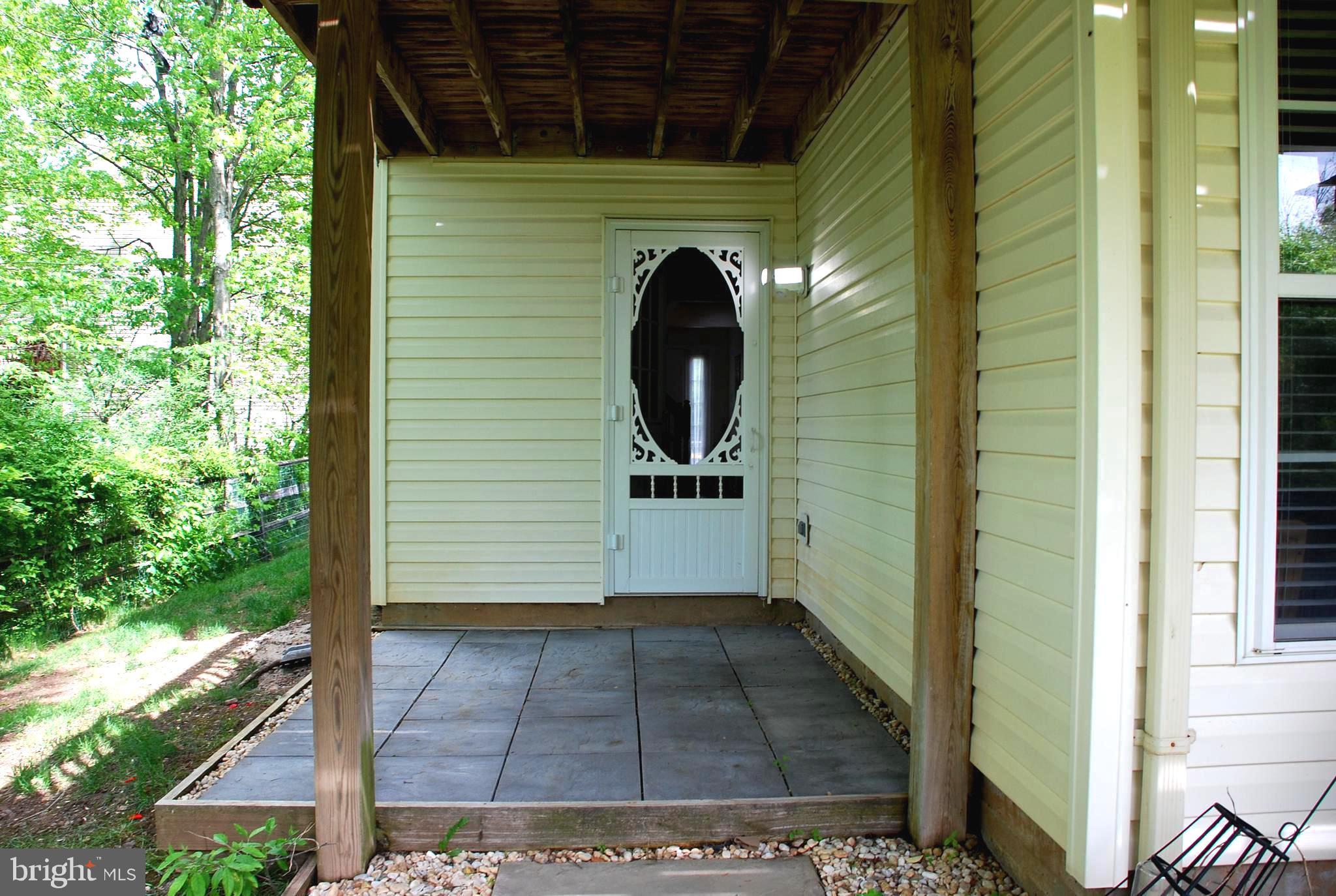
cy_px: 448
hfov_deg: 67.3
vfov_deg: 48.1
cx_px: 668
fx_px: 1004
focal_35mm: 27
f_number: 5.6
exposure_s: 1/125
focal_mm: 18
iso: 180
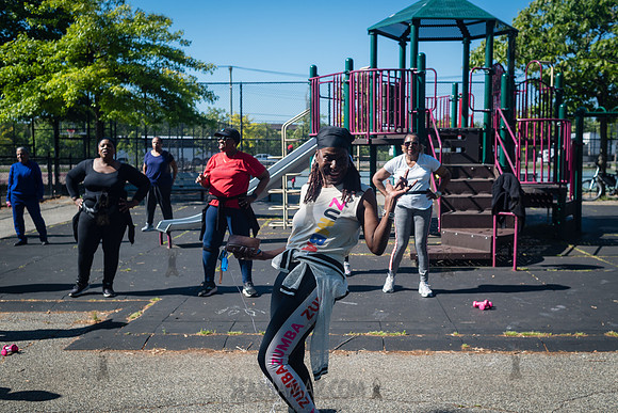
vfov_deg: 33.5
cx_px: 335
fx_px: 684
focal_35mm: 40
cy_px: 210
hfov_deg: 48.6
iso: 200
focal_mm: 35
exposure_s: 1/1000
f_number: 4.5
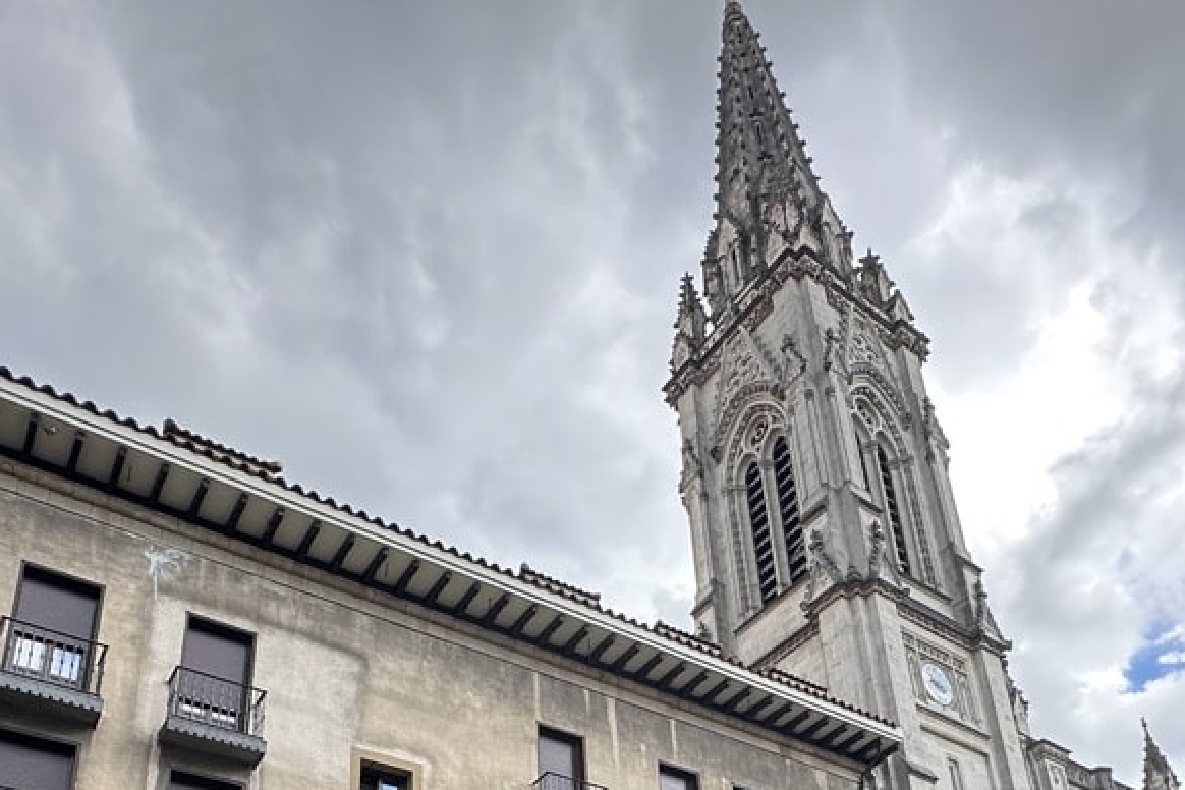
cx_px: 601
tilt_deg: +21.8
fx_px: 1053
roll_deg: +3.4
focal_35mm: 32
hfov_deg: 58.7
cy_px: 906
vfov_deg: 34.4
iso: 40
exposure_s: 1/445
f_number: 2.2
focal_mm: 2.22
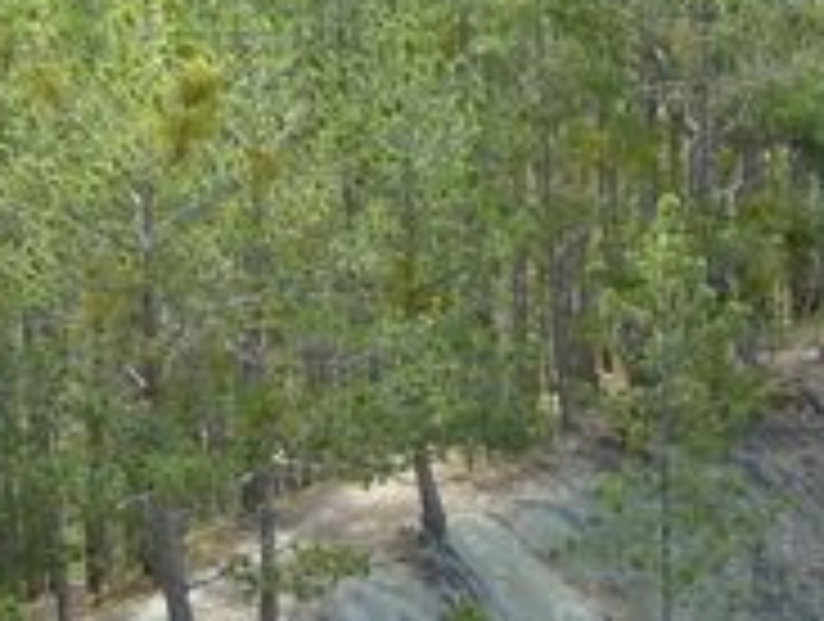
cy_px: 346
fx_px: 4579
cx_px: 729
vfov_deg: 7.8
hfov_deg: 10.2
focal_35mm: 192
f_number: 4
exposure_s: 1/200
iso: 160
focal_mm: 7.3
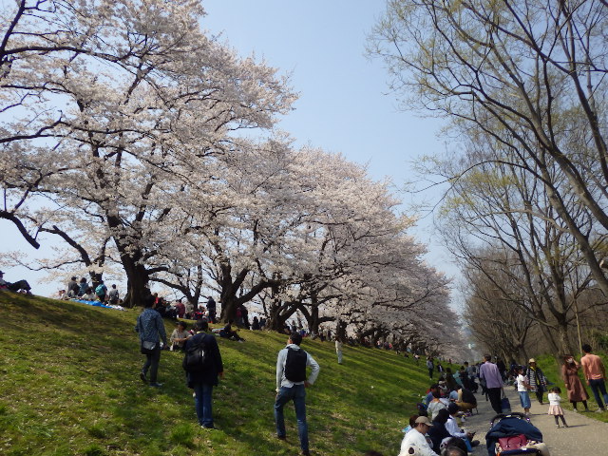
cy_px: 228
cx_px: 304
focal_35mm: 31
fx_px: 544
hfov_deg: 58.4
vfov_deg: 45.4
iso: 125
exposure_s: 1/200
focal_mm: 5.5
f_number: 9.1
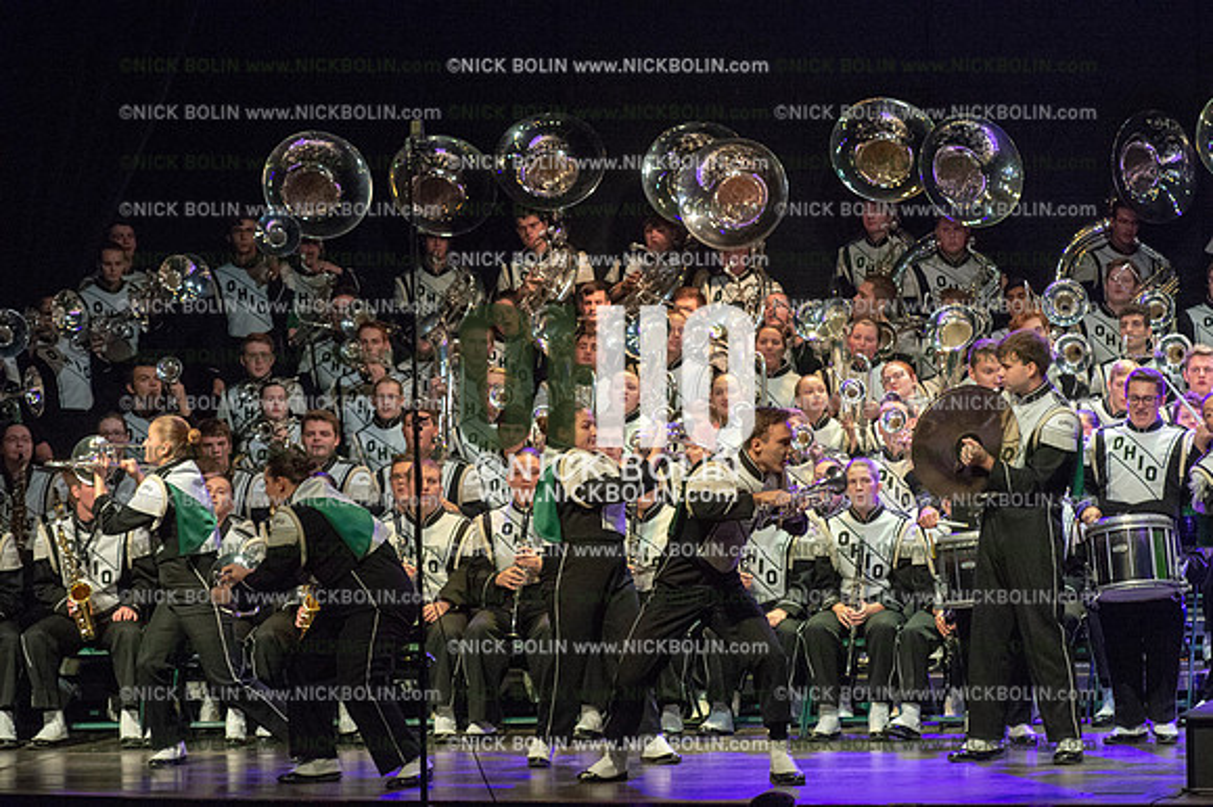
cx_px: 606
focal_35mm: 195
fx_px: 6566
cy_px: 404
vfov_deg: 7.0
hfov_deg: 10.6
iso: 8000
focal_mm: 195
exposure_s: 1/400
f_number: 5.6
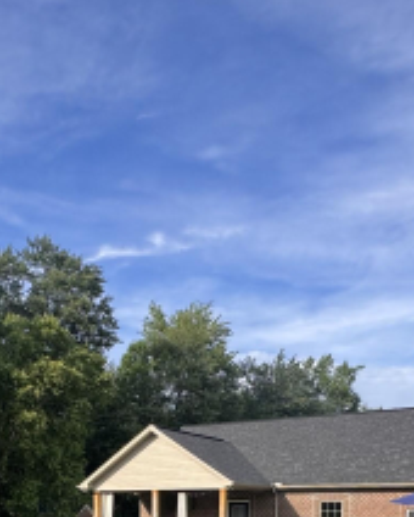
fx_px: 658
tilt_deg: -5.5
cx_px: 89
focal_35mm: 43
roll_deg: -1.4
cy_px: 563
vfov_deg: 36.5
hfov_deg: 34.0
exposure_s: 1/944
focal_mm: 2.22
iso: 50
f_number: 2.2
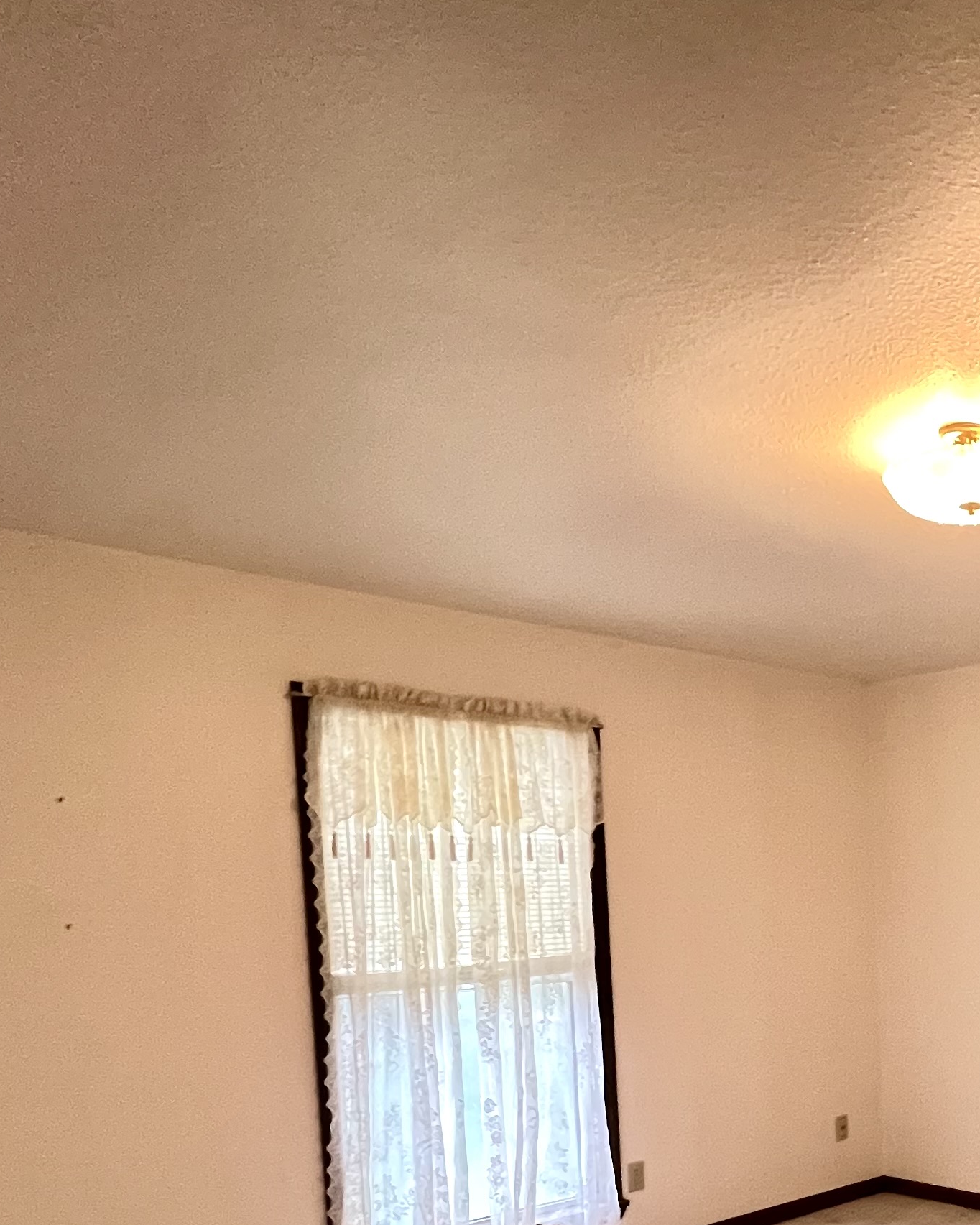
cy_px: 976
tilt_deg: -5.0
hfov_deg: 39.2
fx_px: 1088
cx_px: 1094
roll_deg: +1.2
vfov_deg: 54.8
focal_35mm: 30
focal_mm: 1.57
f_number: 1.8
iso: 500
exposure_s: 1/60
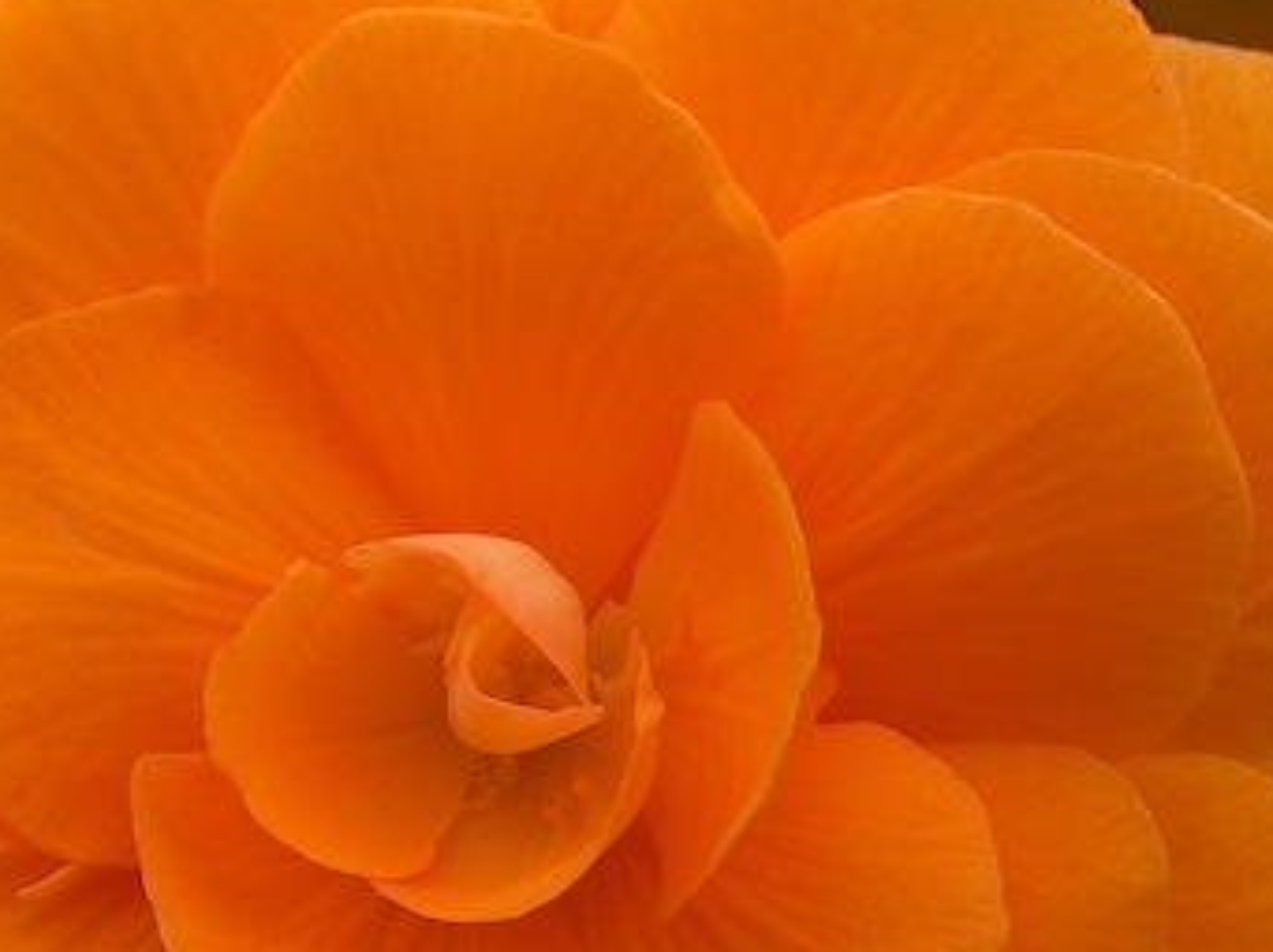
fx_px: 11719
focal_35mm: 319
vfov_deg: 4.7
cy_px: 674
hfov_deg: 6.2
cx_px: 399
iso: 100
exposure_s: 1/271
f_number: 3
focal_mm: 27.85
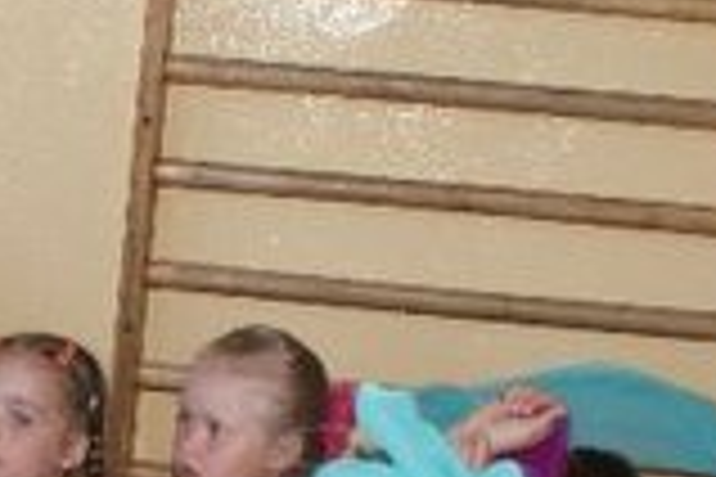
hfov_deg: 12.6
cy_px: 587
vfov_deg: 8.5
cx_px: -131
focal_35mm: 159
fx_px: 3162
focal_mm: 26
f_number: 5.6
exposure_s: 1/60
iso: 400
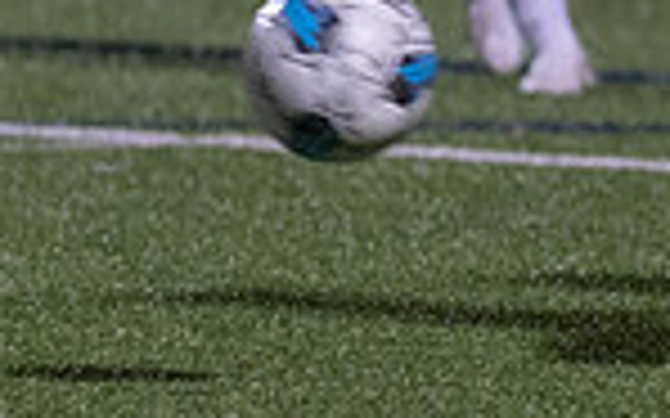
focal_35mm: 1086
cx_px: 1875
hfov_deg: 1.9
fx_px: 19823
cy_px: -366
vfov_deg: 1.2
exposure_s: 1/1000
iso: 1250
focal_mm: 135
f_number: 1.8
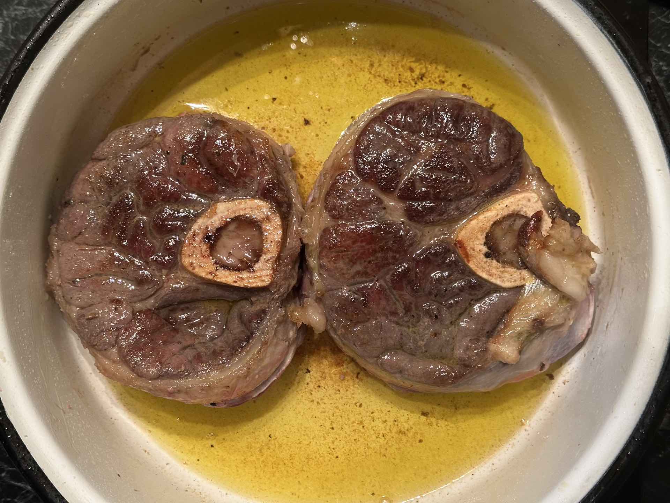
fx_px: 929
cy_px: 252
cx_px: 335
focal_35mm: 48
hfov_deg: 39.7
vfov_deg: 30.3
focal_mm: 6.86
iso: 200
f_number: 1.78
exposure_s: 1/50
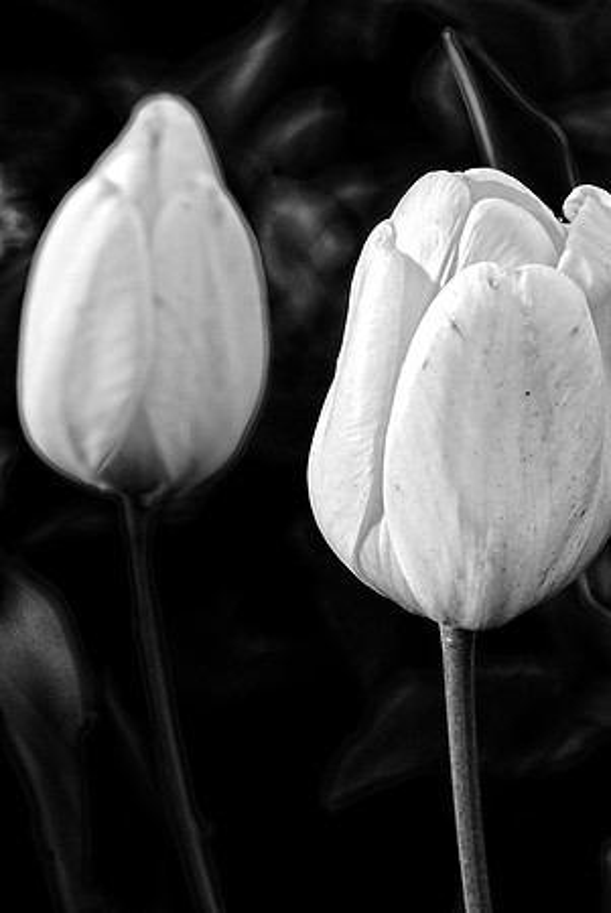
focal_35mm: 300
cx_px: 306
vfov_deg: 6.9
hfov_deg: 4.6
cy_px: 456
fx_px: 7619
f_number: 11
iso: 200
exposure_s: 1/50
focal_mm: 200
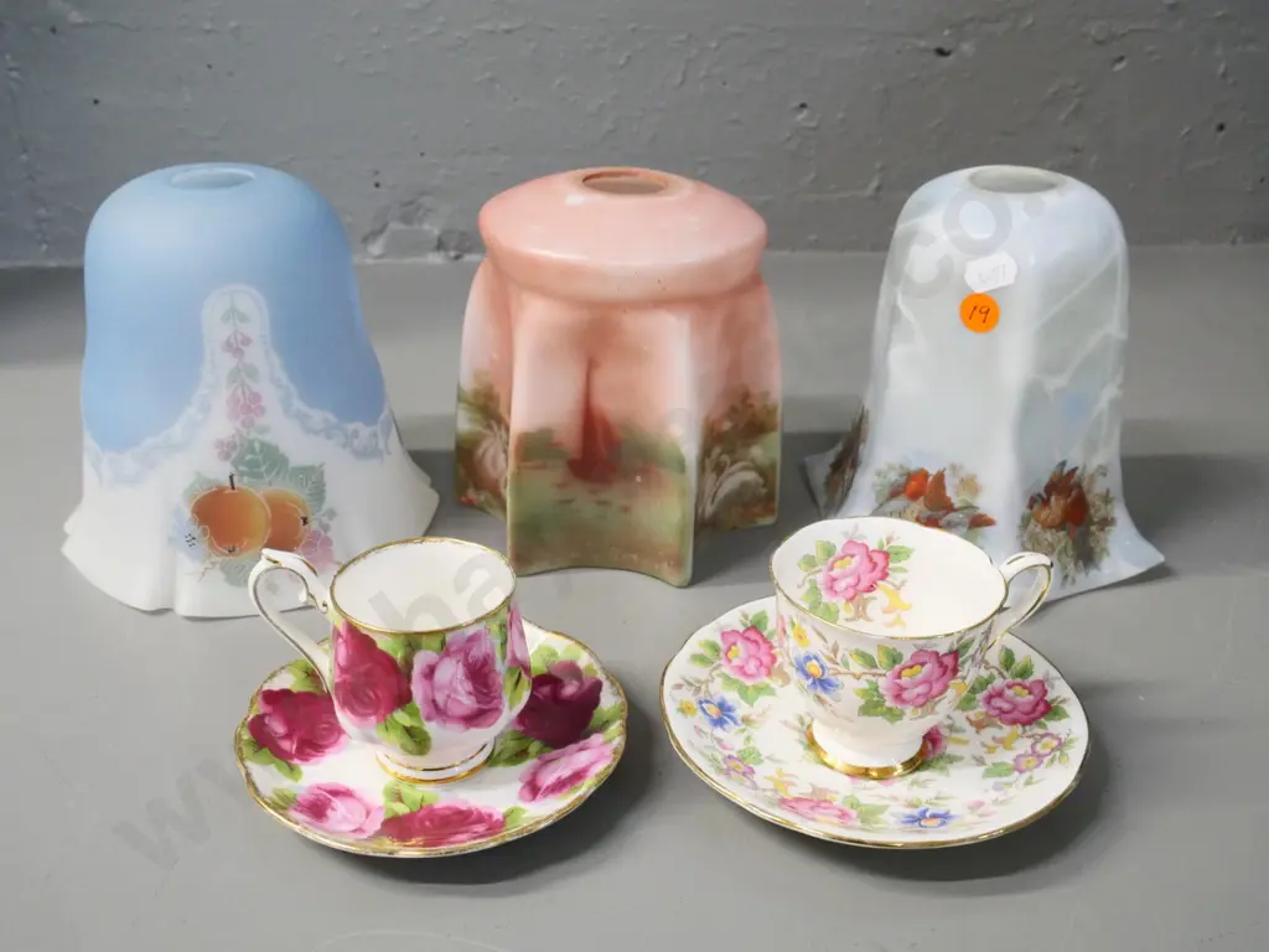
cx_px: 634
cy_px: 476
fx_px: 1320
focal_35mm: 36
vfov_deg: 39.7
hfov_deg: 51.4
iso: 3200
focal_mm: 18
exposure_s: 1/50
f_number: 7.1
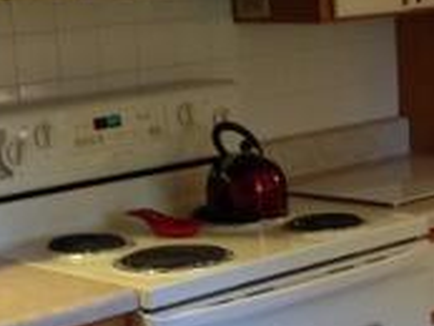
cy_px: 65
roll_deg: +2.5
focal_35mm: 122
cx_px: 334
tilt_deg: -5.2
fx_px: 1531
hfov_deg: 16.0
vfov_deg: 12.1
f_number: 2.4
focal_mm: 4.12
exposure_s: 1/20
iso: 100
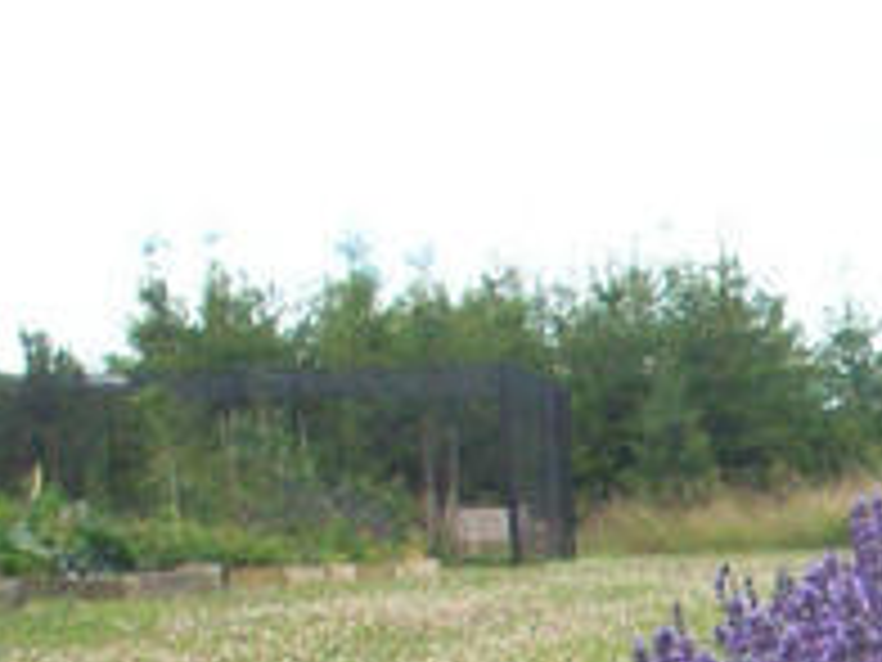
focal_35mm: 144
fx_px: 3669
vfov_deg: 9.8
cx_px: 1174
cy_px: 1196
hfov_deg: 13.2
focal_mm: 6.2
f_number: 5.6
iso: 160
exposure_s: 1/411
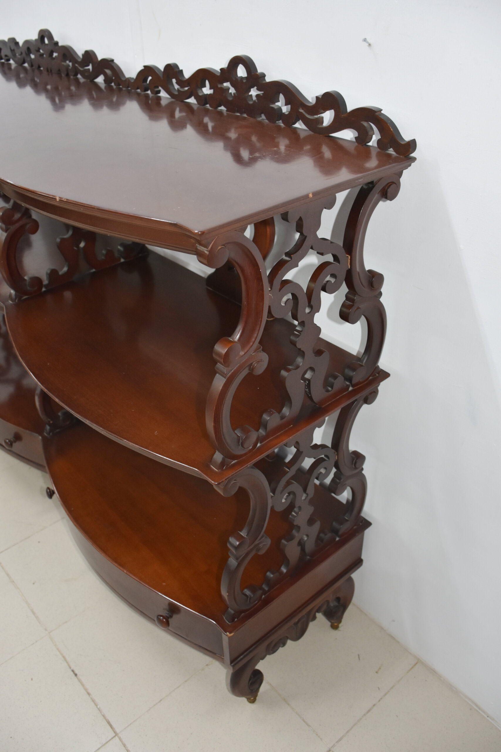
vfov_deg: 61.9
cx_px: 250
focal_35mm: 30
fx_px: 626
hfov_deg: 43.6
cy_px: 376
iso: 800
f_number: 3.5
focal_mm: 20
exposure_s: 1/60
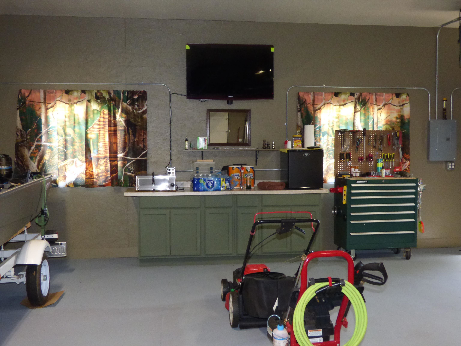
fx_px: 506
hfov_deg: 49.0
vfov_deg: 37.7
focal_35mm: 38
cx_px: 230
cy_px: 173
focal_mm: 6.8
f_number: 3.5
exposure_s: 1/60
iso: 800
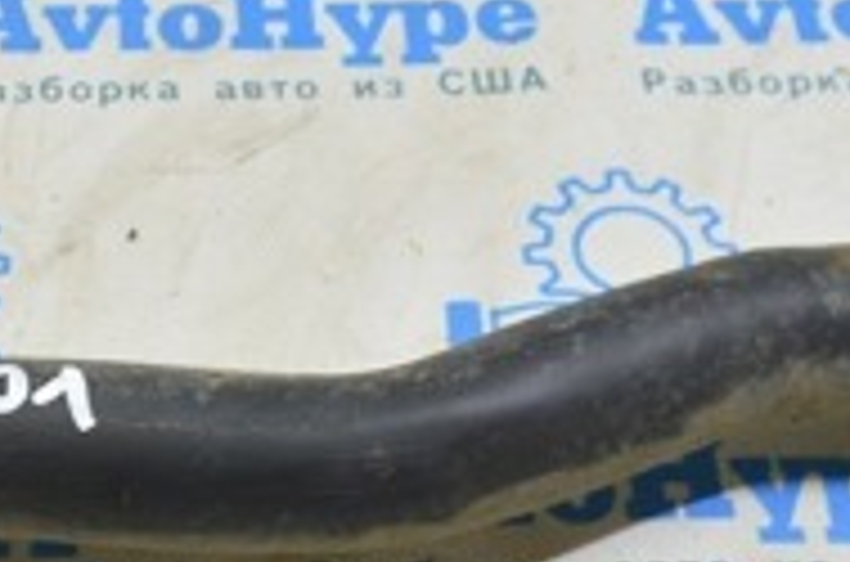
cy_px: 384
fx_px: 2513
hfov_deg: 18.8
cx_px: 36
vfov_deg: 12.7
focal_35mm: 107
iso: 400
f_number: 5.6
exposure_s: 1/20
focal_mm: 21
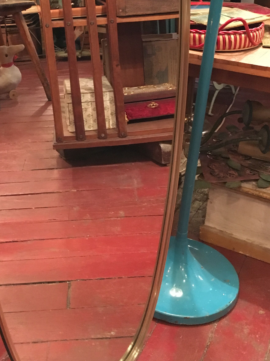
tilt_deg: -23.6
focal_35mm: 50
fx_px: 520
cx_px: 97
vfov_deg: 37.9
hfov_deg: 29.0
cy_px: 127
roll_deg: -1.5
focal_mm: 4.15
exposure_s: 1/17
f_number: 2.2
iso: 320
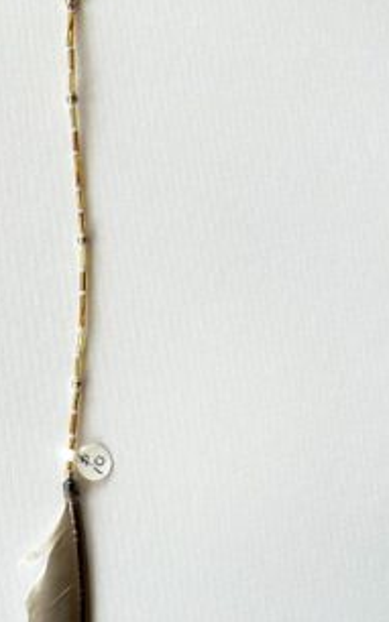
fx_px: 1019
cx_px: 73
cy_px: 430
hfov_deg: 21.3
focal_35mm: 60
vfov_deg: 33.6
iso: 50
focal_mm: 5.7
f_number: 1.5
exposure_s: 1/121
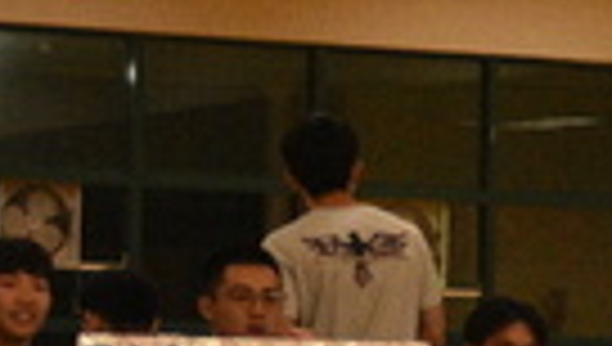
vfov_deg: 3.4
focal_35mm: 356
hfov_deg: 5.8
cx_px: 1494
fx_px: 5786
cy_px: 328
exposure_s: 1/1000
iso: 4000
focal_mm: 44
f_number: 4
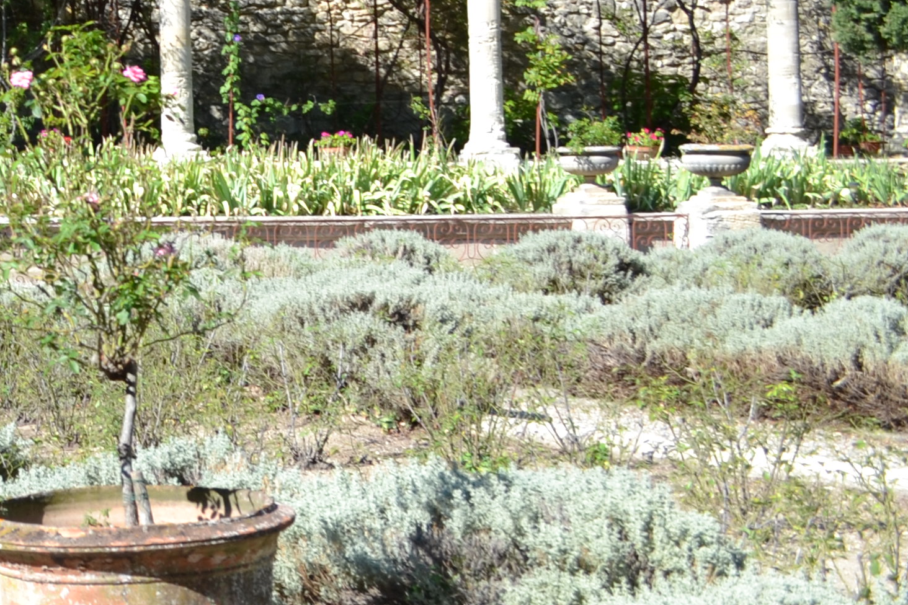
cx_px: -457
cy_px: 53
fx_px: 2144
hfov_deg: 20.5
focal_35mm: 85
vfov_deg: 15.9
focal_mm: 18
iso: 100
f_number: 6.3
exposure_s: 1/200
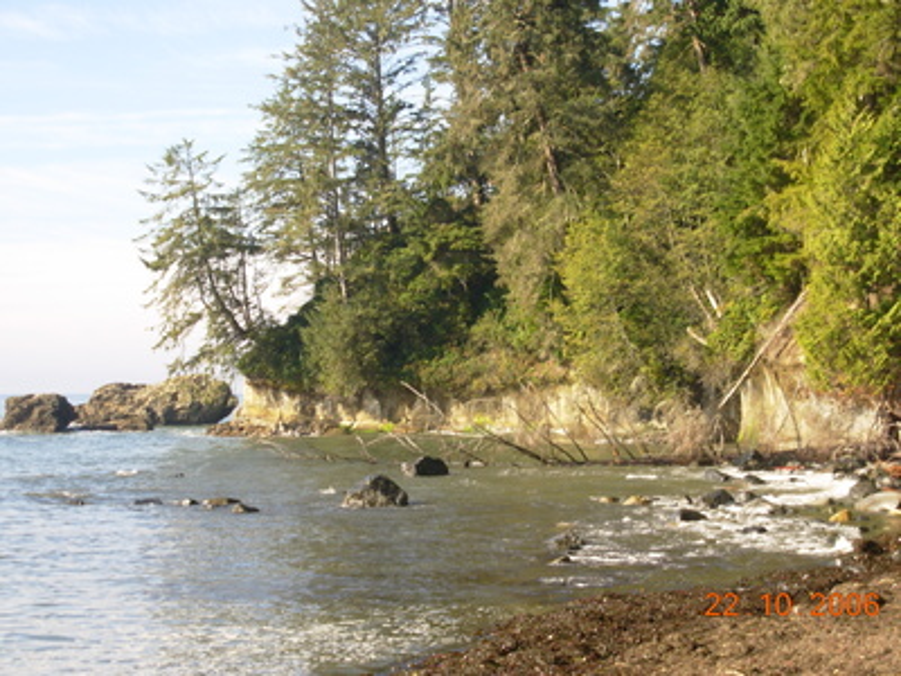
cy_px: 338
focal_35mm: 76
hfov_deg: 25.7
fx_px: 1978
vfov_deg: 19.4
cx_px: 450
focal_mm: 12.5
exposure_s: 1/304
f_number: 3.6
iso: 50
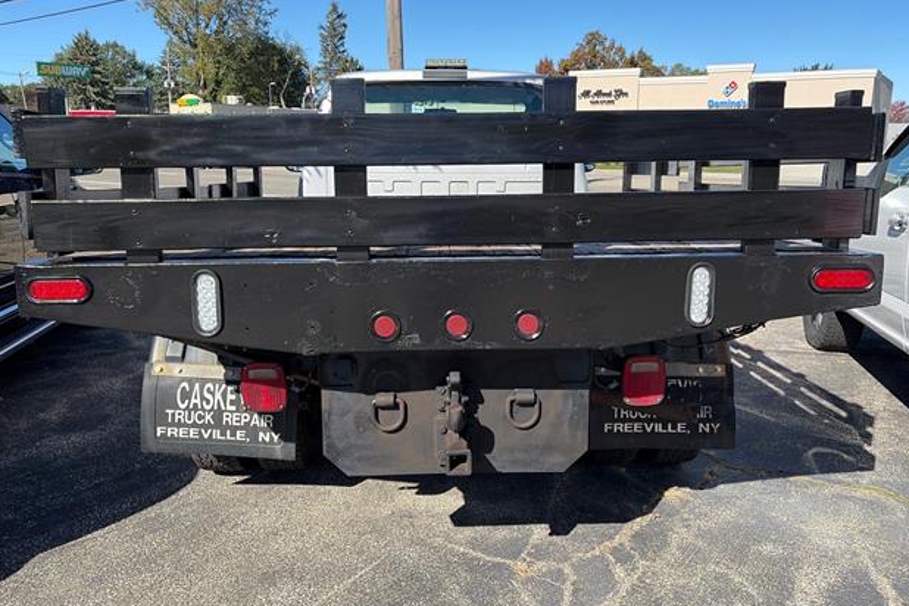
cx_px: 460
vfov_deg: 46.3
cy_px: 269
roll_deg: +1.0
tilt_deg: -10.8
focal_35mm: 28
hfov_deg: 65.5
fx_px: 707
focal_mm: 5.96
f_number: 1.6
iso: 50
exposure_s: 1/1953
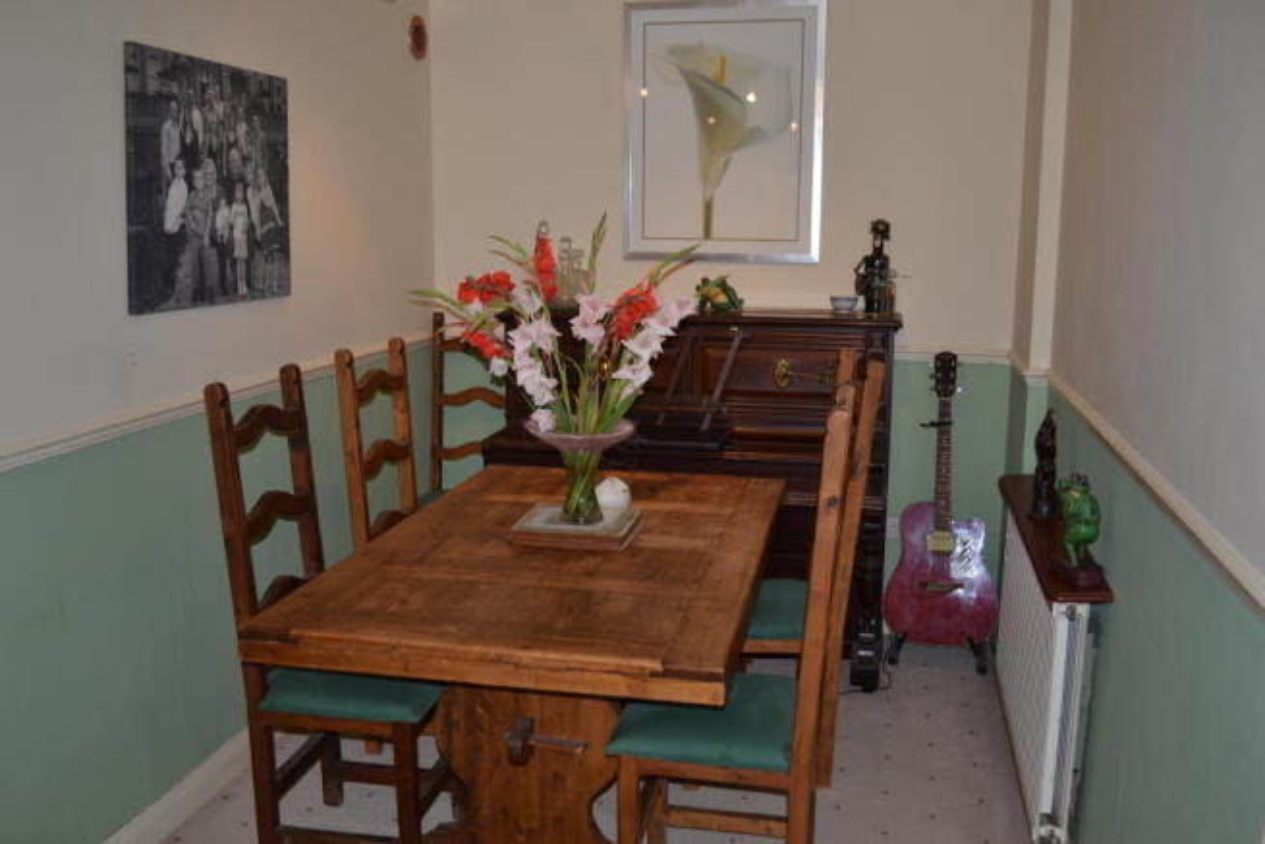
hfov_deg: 57.2
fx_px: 1160
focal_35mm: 33
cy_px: 422
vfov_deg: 40.0
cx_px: 632
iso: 100
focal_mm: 22
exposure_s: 1/60
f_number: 3.8
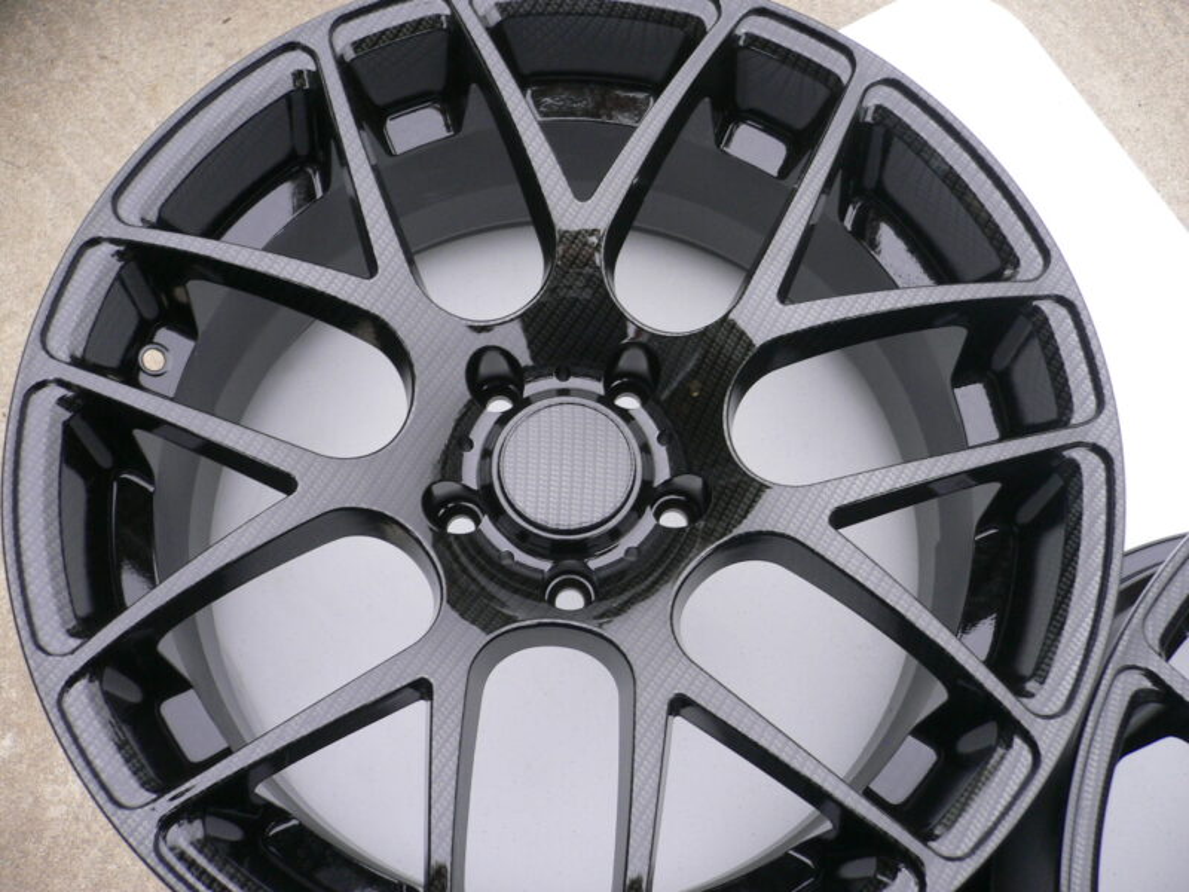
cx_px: 594
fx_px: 1202
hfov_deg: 52.6
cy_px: 446
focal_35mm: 35
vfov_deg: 40.7
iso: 100
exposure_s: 1/60
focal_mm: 5.8
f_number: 2.8
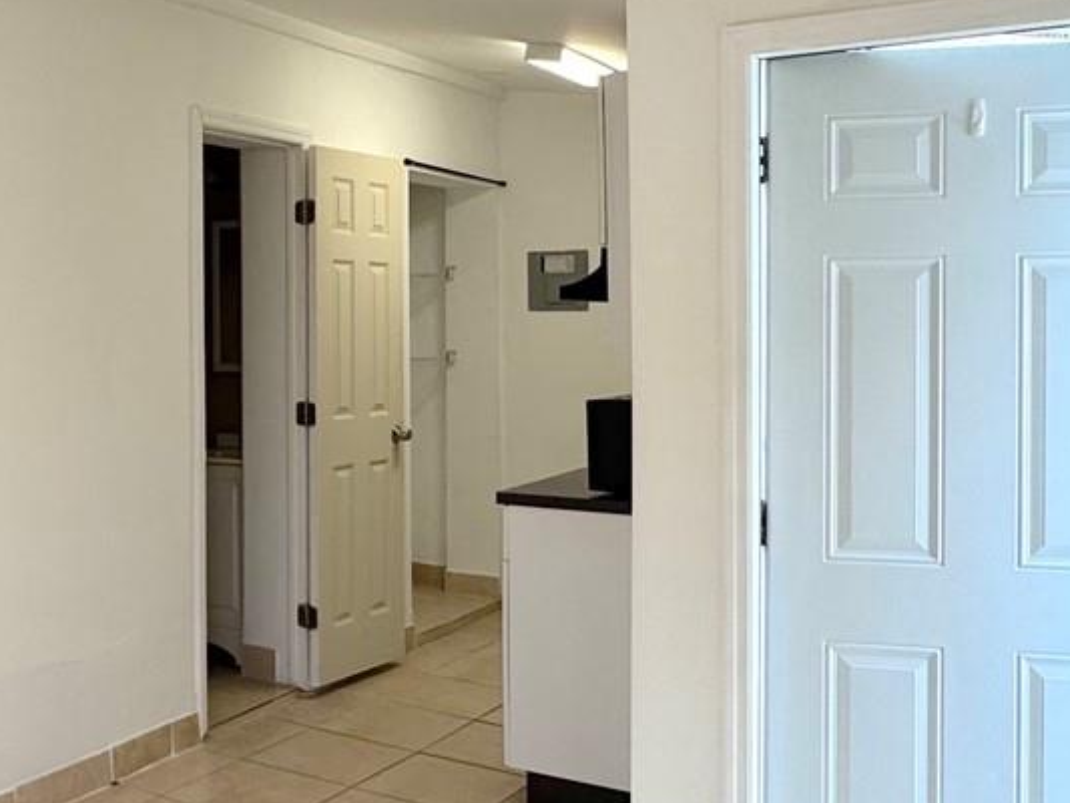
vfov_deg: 34.3
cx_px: 181
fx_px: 1299
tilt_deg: +0.2
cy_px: 323
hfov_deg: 42.3
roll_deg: +0.8
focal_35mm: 42
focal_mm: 2.22
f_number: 2.2
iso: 100
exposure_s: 1/120
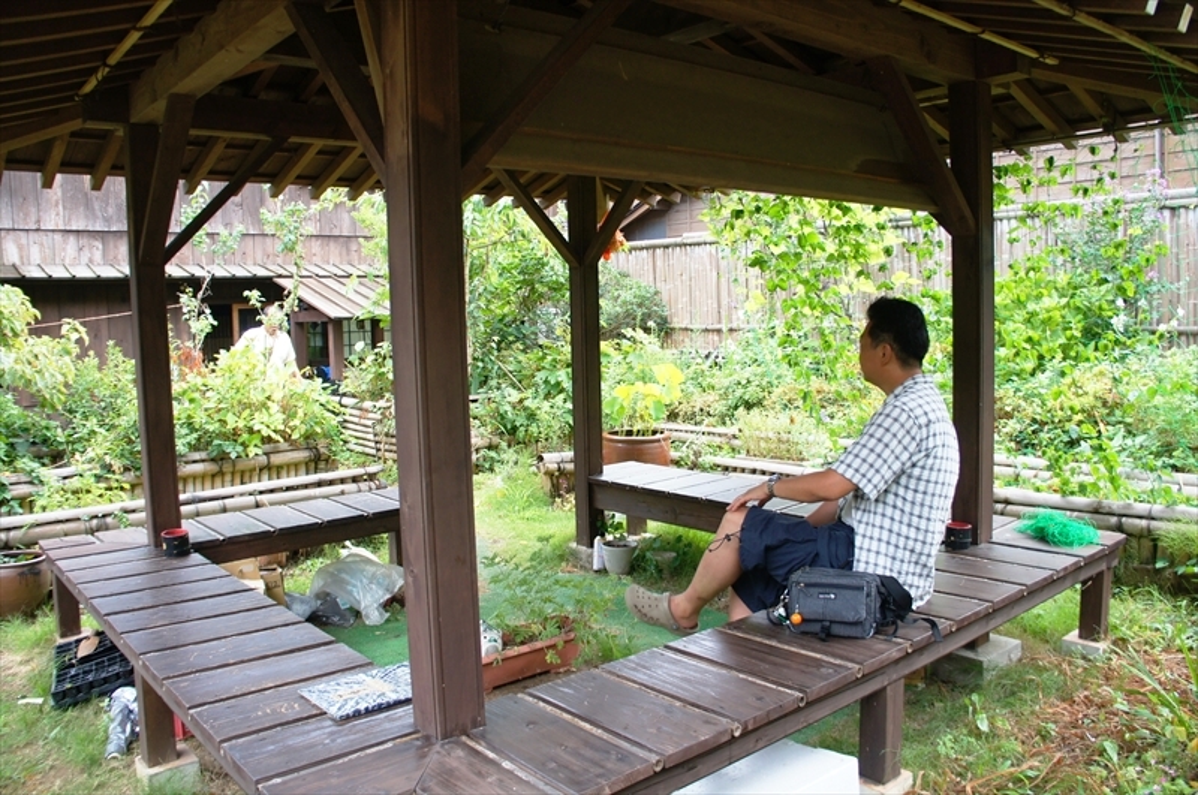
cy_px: 398
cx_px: 599
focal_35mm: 27
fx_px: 897
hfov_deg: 67.5
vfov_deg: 47.8
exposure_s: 1/160
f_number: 4
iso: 400
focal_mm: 18
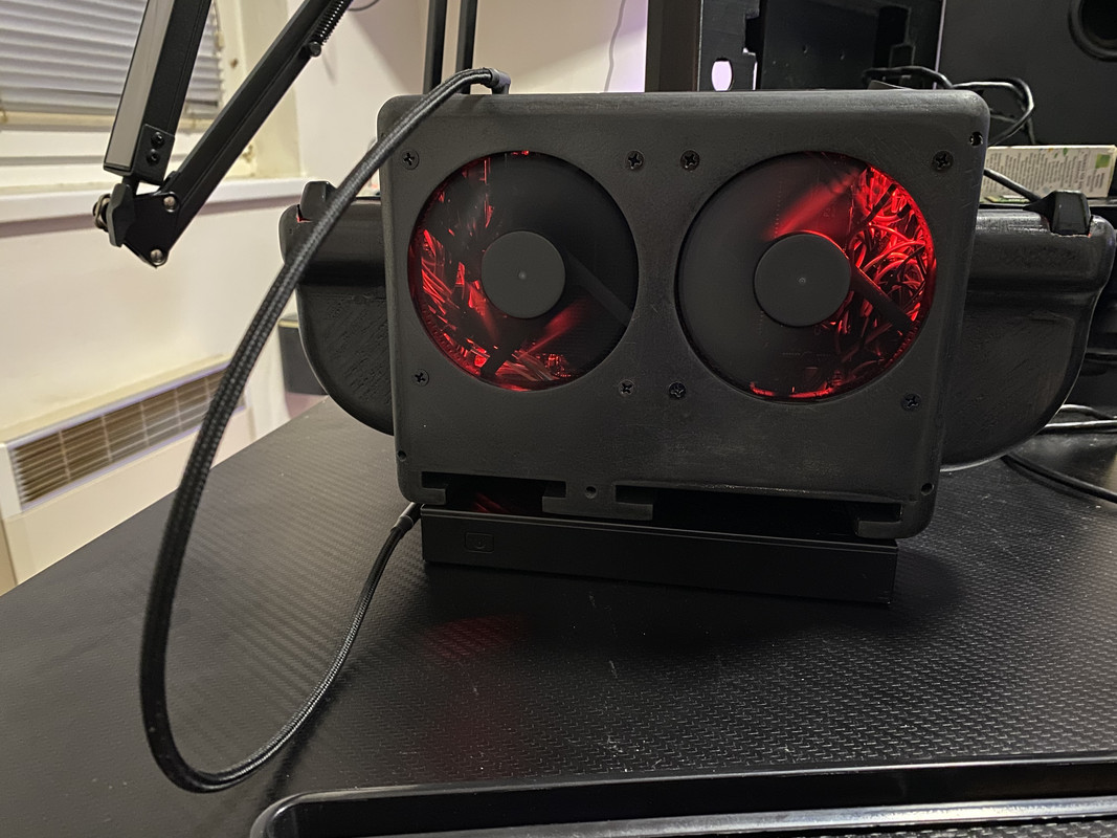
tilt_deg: -16.6
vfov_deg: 53.1
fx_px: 839
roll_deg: +0.3
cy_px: 419
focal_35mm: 26
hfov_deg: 67.3
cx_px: 558
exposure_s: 1/11
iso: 500
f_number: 1.8
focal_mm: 4.25
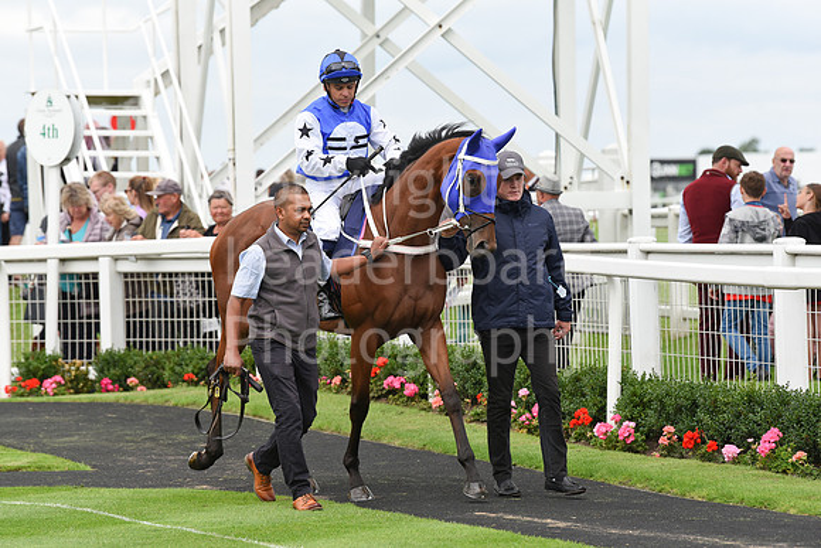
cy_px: 274
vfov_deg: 6.9
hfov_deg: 10.3
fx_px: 4562
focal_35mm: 200
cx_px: 410
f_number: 5.6
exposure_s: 1/1600
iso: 640
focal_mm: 200
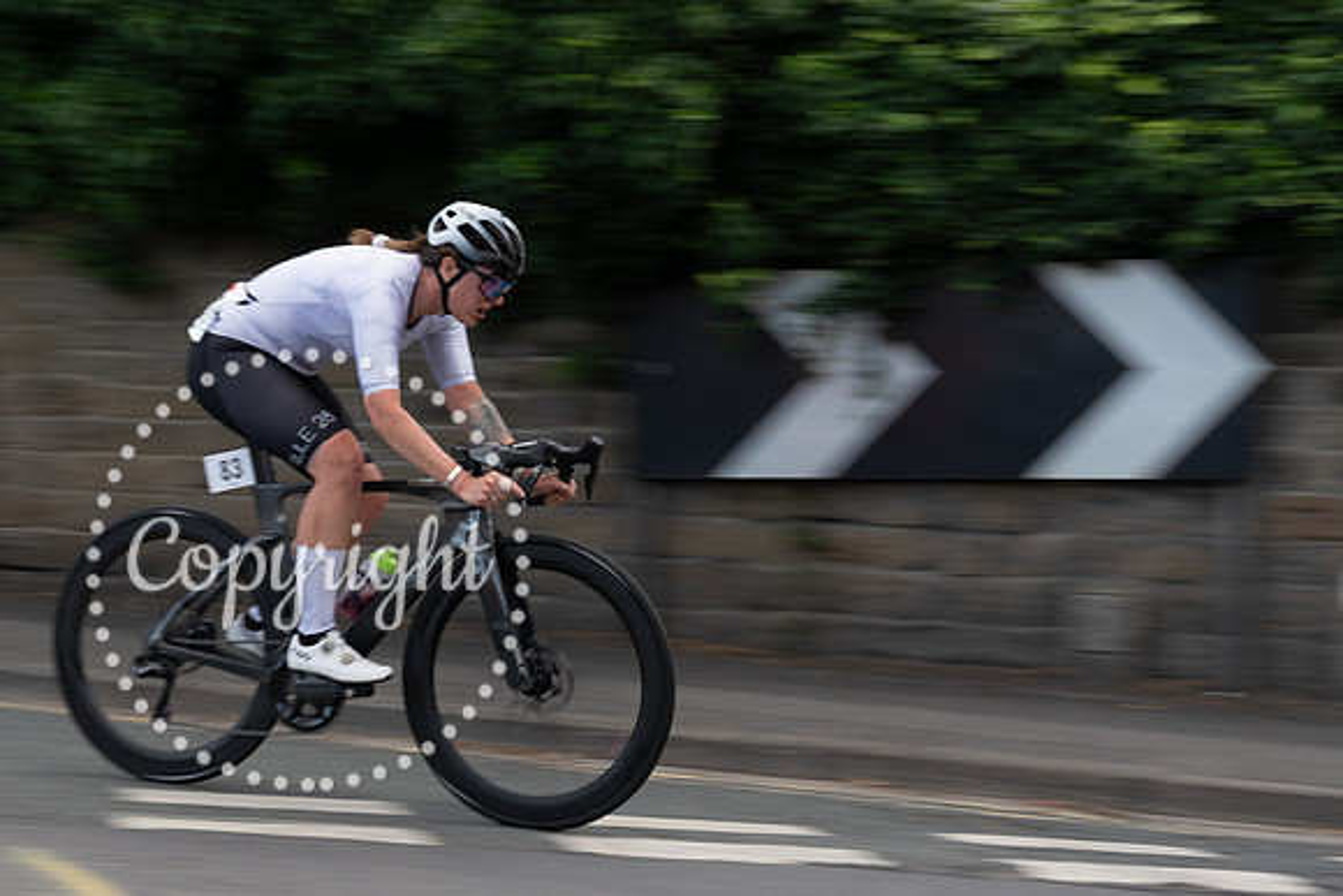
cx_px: 449
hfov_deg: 29.8
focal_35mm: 67
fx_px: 2501
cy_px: 323
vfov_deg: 20.3
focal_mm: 48
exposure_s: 1/160
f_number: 9
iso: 1250
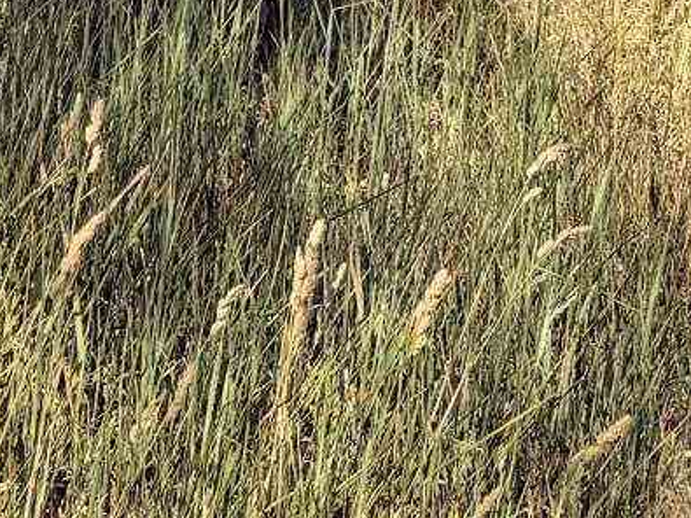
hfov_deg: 13.1
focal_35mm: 139
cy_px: -667
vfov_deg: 9.6
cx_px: -456
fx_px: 2774
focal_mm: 6.76
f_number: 1.78
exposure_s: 1/4673
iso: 80
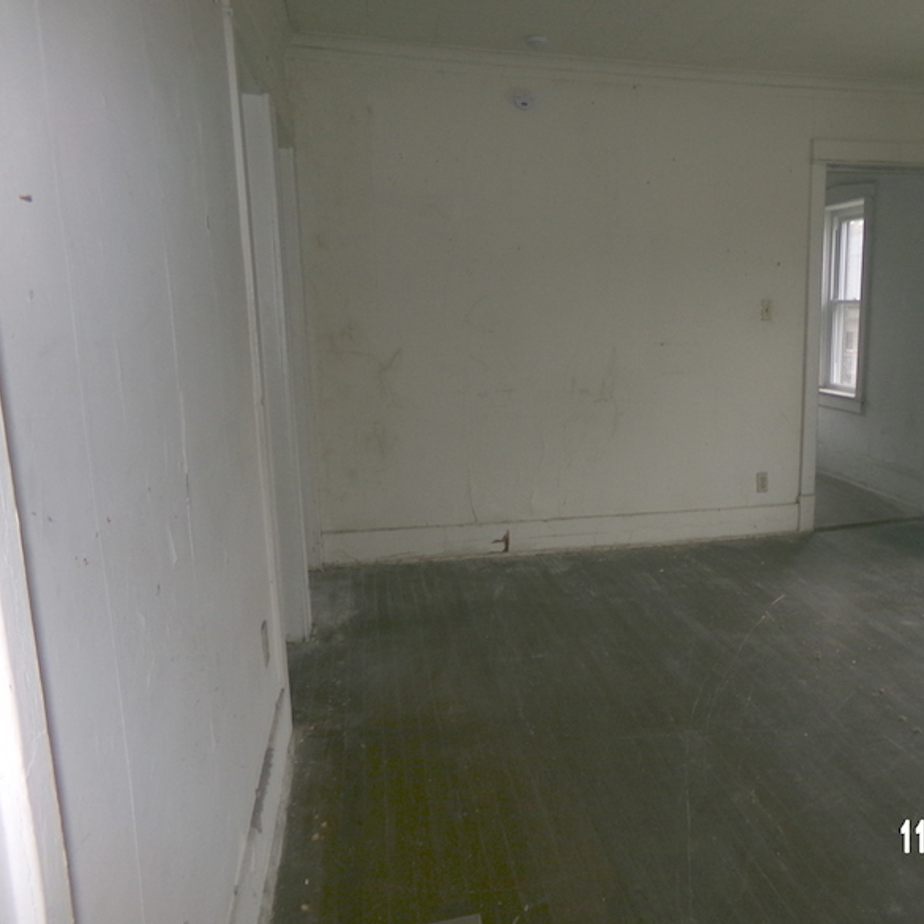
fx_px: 876
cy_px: 468
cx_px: 627
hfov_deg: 54.3
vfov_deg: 55.6
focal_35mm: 29
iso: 200
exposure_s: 1/34
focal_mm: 4.3
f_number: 3.7
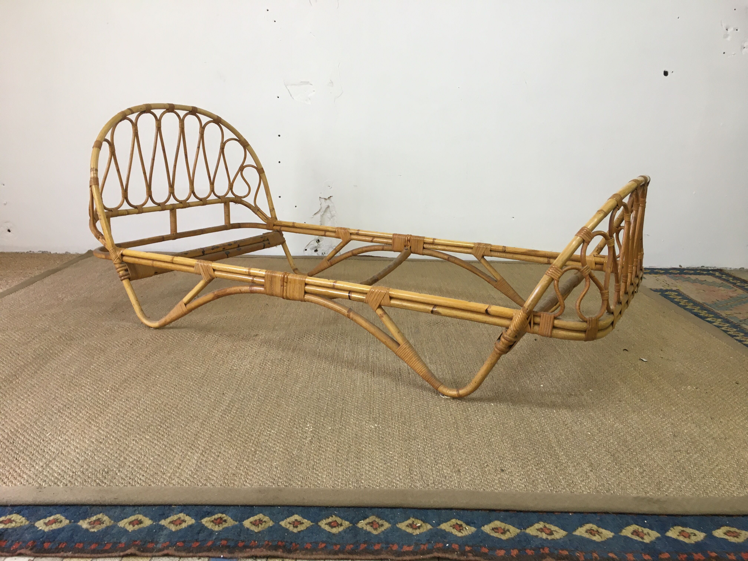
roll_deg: -1.8
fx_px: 627
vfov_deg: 48.2
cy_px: 280
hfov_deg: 61.7
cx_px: 374
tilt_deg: -13.4
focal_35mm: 29
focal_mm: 4.15
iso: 80
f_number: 2.2
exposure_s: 1/33
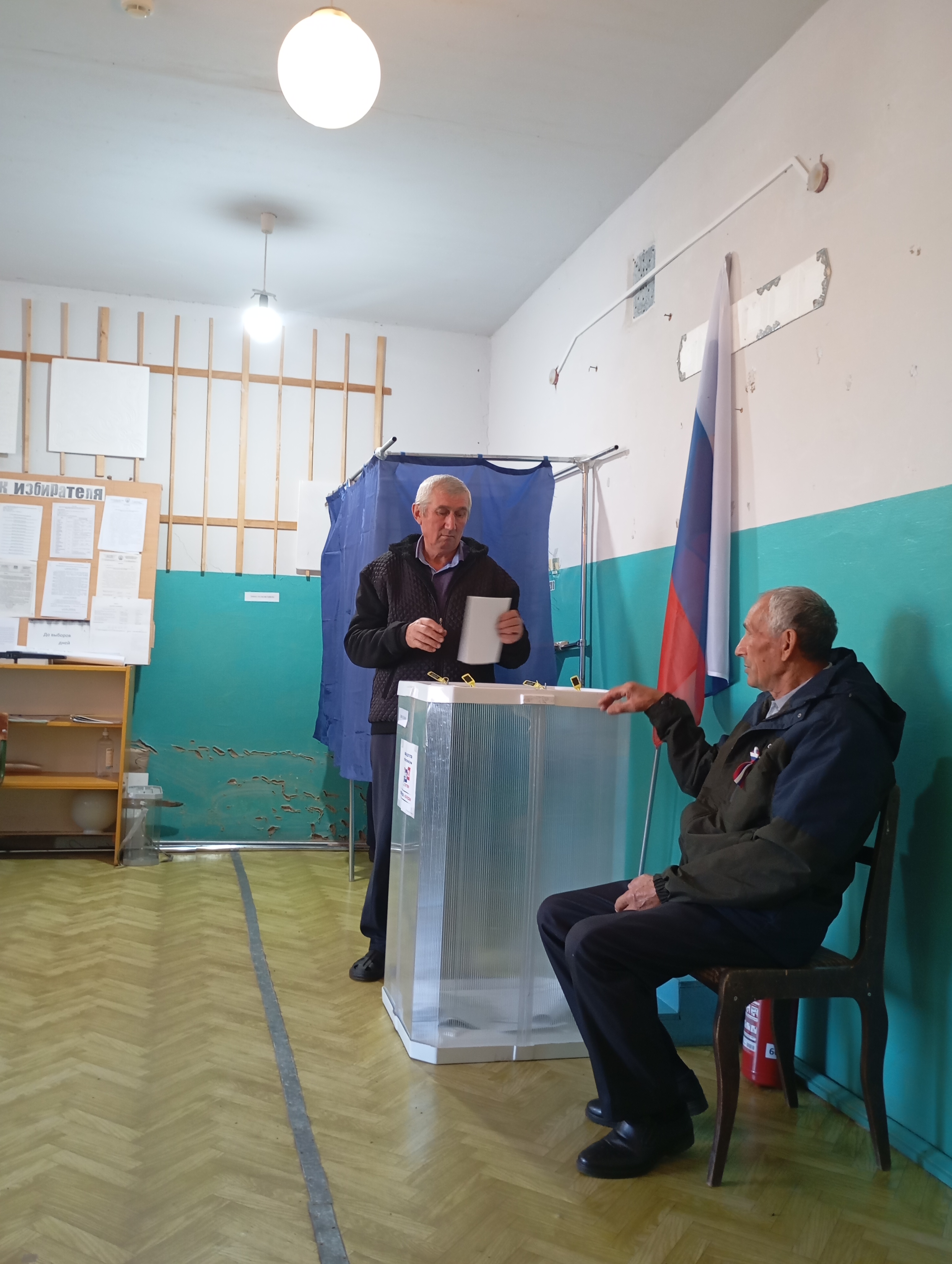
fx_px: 1097
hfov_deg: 46.9
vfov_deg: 59.9
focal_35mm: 30
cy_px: 632
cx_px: 476
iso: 1046
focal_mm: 4.27
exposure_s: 1/33.3
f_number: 1.8
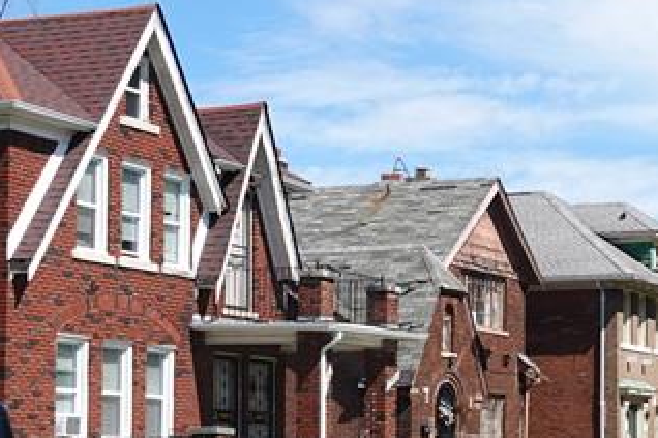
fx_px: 1882
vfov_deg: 13.2
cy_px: 388
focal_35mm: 103
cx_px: 722
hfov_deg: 19.0
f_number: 4
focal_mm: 11.77
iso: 100
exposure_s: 1/640
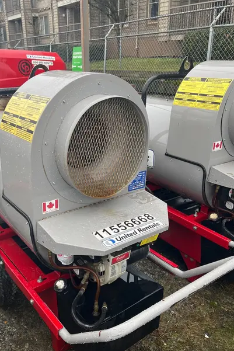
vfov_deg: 57.2
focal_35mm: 33
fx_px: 322
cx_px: 81
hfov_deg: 39.6
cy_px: 185
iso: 32
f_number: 1.6
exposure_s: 1/122
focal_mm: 5.1
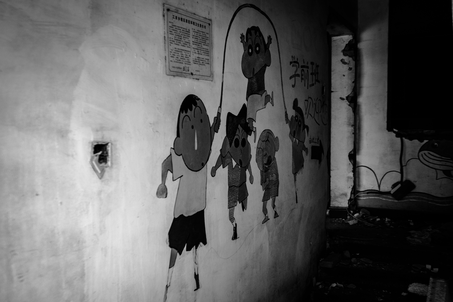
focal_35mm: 36
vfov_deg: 36.9
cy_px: 151
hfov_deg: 53.1
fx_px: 453
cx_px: 226
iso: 1000
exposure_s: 1/60
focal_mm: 24
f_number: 4
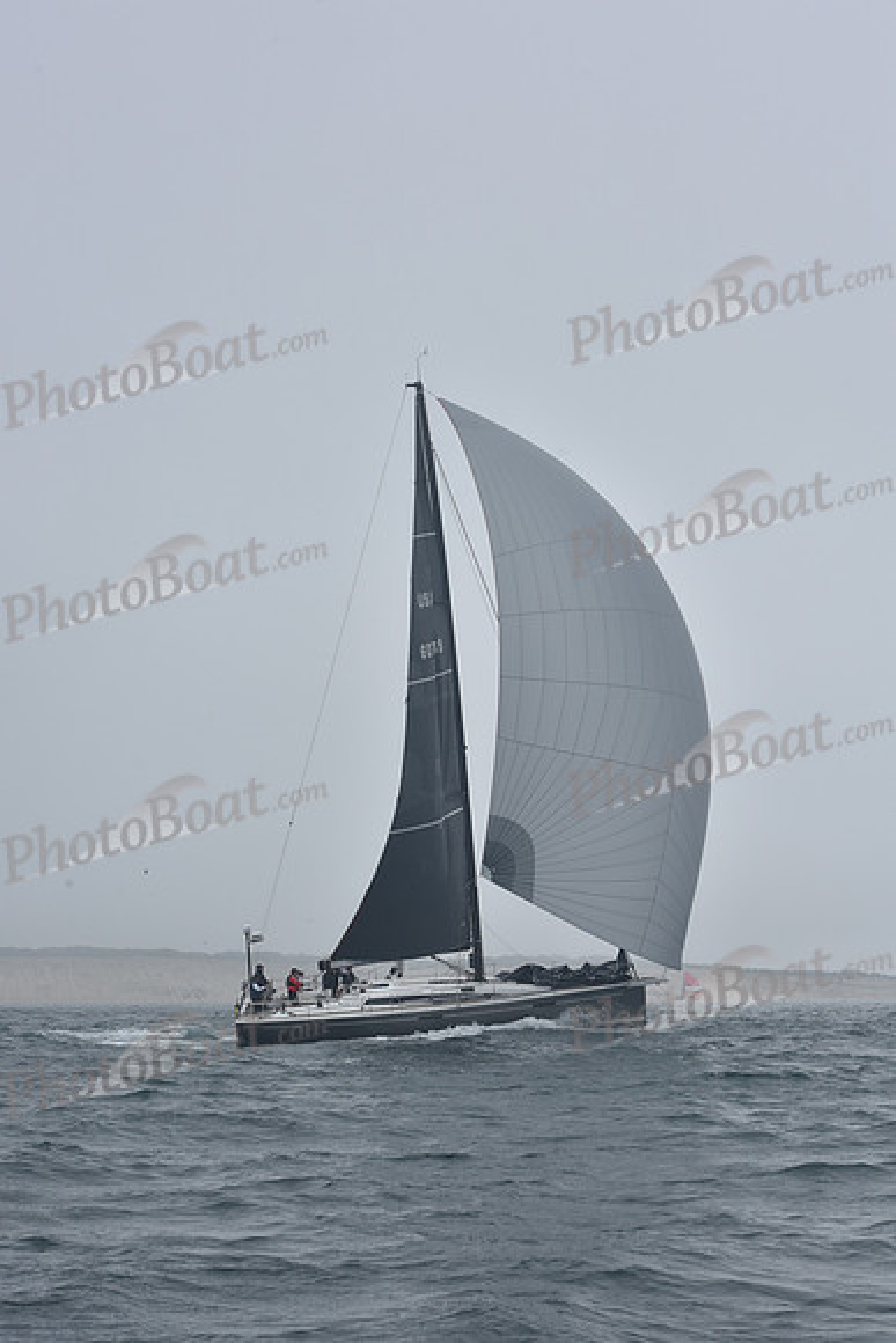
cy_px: 672
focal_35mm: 70
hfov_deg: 19.5
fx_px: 2612
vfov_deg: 28.8
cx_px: 448
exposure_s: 1/800
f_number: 11
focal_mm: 70
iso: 250
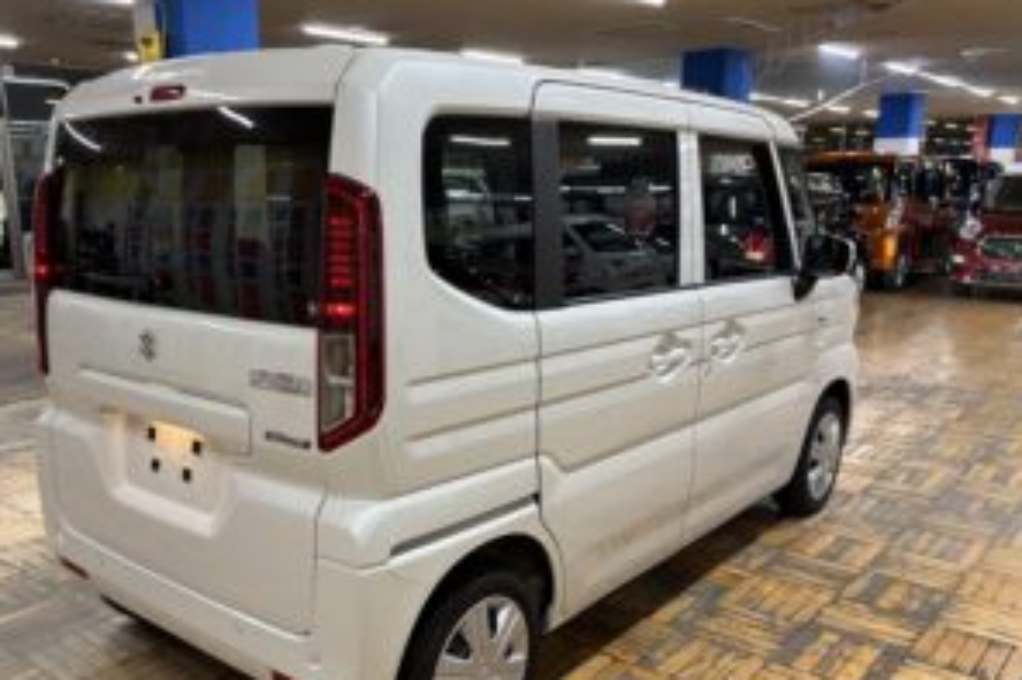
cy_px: 402
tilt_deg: -13.7
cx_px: 428
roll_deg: +2.1
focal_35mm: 32
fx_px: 908
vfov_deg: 40.9
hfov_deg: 58.4
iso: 100
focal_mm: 5.96
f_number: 1.6
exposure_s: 1/50
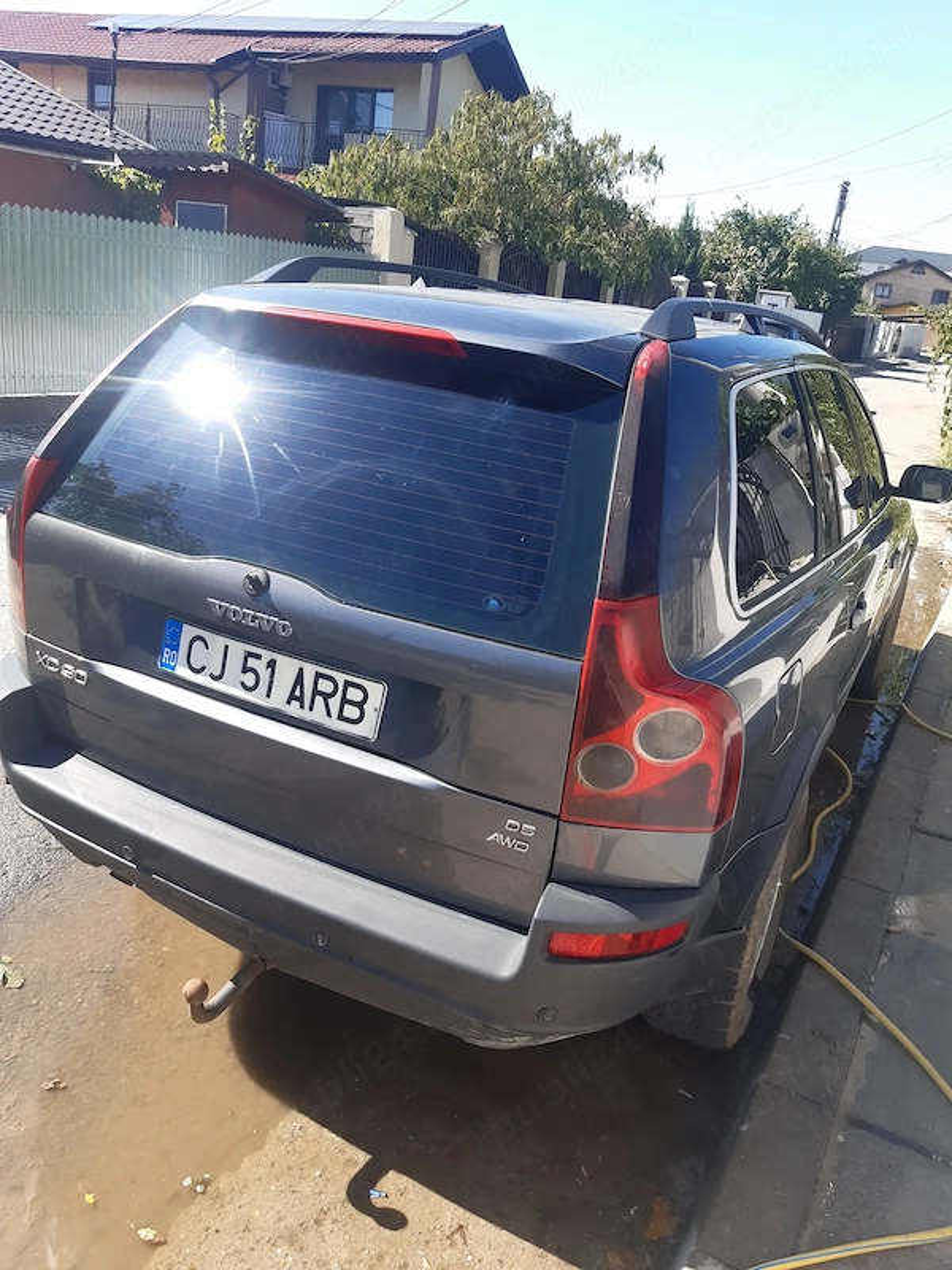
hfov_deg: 53.1
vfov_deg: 67.3
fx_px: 953
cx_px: 476
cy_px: 635
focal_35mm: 26
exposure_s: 1/806
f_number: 1.7
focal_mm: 3.92
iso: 40
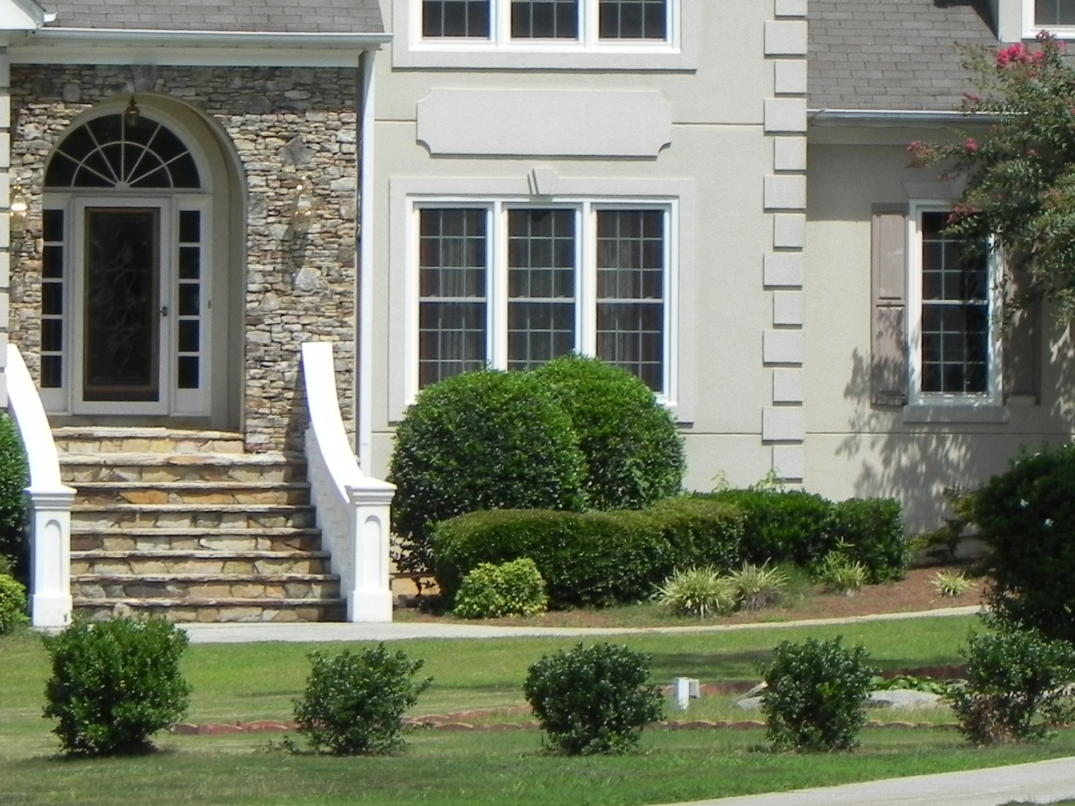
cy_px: 254
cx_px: 256
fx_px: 10249
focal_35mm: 330
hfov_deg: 6.0
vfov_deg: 4.5
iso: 160
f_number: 8
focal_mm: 32.7
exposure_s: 1/460
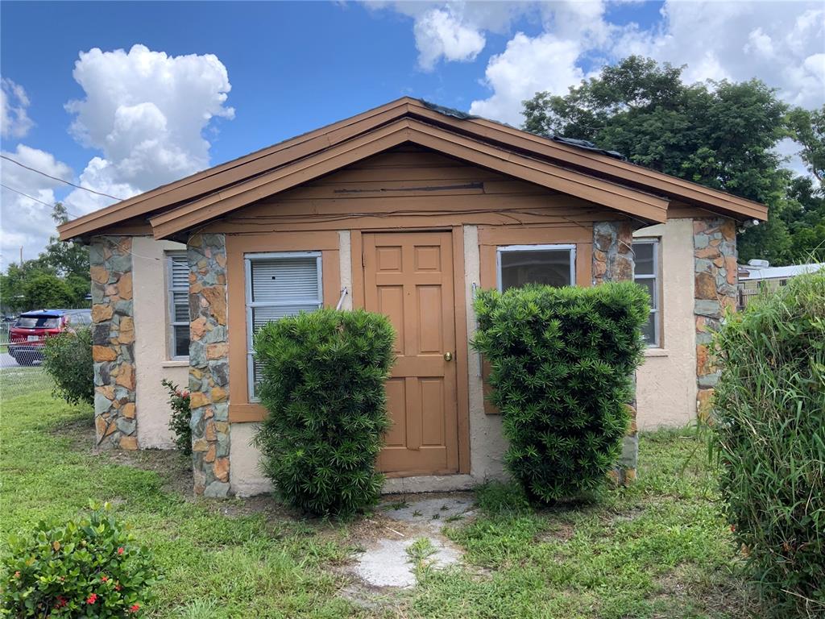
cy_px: 310
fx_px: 691
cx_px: 412
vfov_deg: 48.2
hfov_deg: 61.7
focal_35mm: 29
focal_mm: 3
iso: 16
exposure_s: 1/657
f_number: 1.8
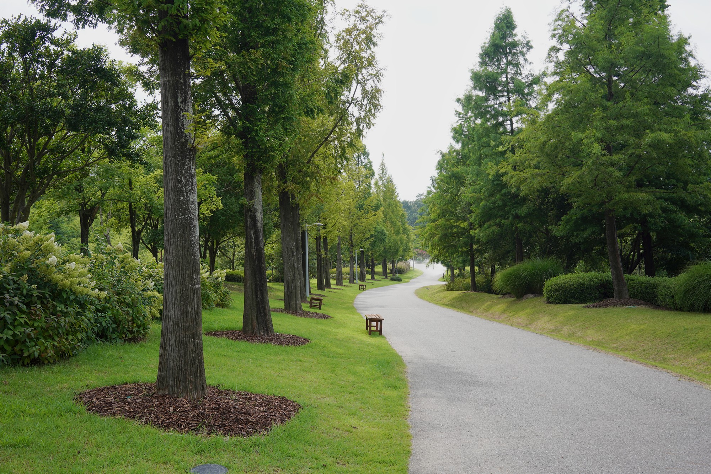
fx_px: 691
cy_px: 237
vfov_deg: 37.9
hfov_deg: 54.4
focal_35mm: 35
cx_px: 356
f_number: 8
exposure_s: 1/100
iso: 100
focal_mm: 35
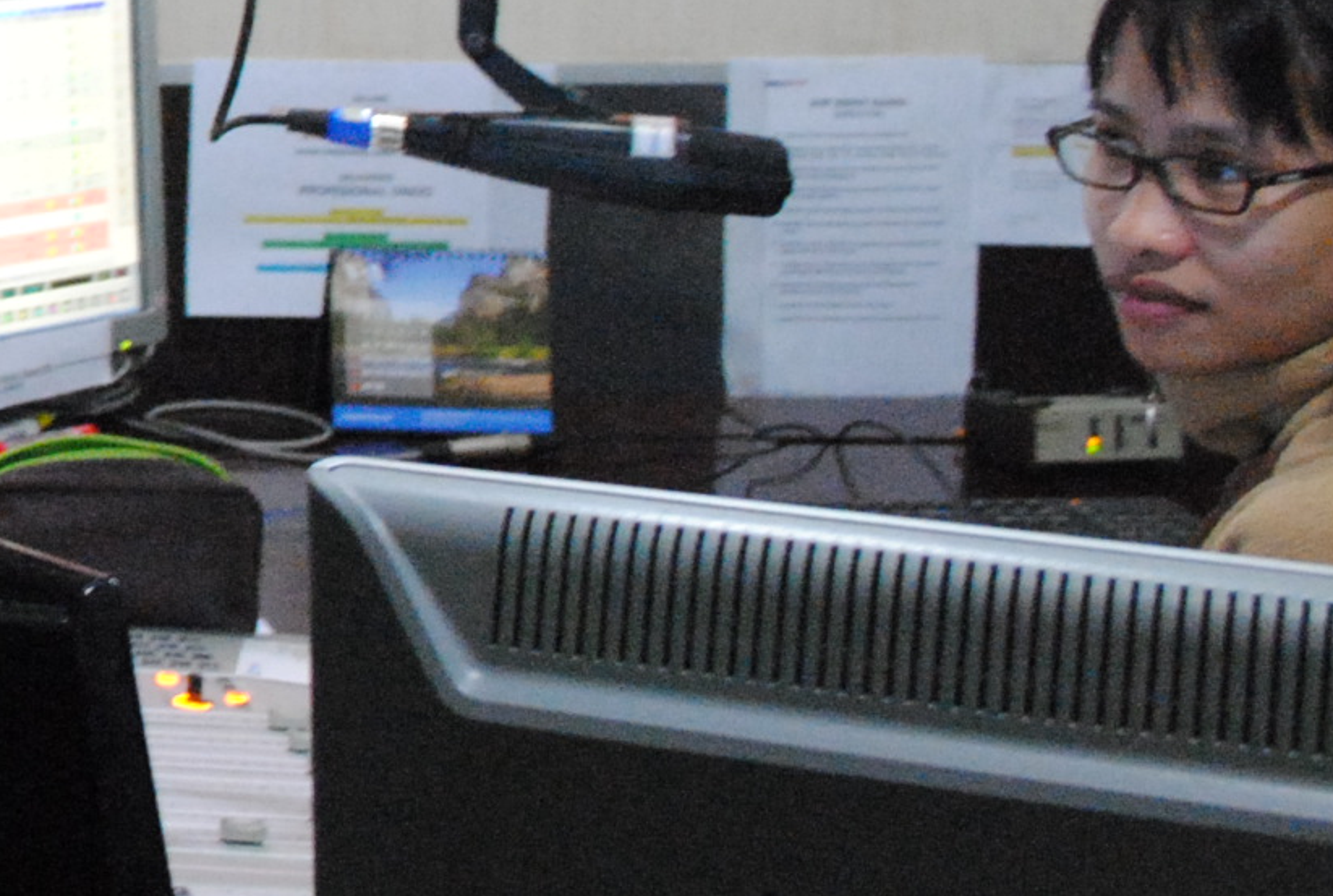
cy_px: 24
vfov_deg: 14.3
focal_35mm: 95
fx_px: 3526
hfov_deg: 18.6
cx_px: -745
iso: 1600
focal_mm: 18
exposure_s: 1/15
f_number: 4.5
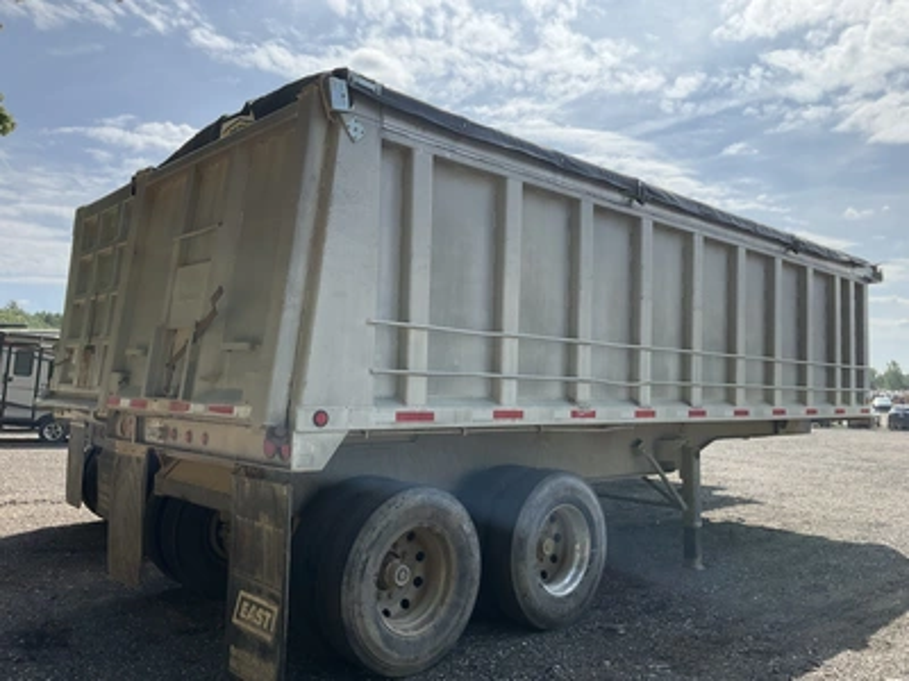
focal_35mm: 29
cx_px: 454
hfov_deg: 61.7
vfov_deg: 48.2
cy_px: 340
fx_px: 762
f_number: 1.8
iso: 25
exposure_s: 1/2141
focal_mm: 3
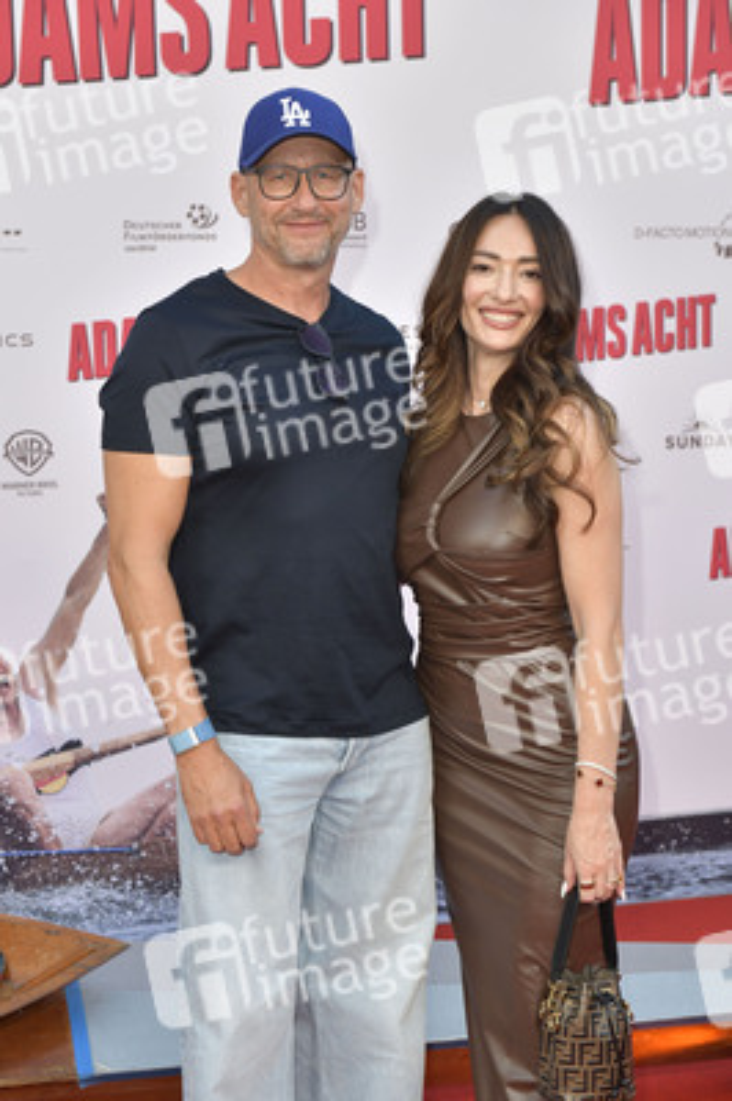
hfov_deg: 22.6
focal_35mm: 60
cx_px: 366
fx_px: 1833
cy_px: 550
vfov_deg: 33.4
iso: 1250
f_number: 6.3
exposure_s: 1/250
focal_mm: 60
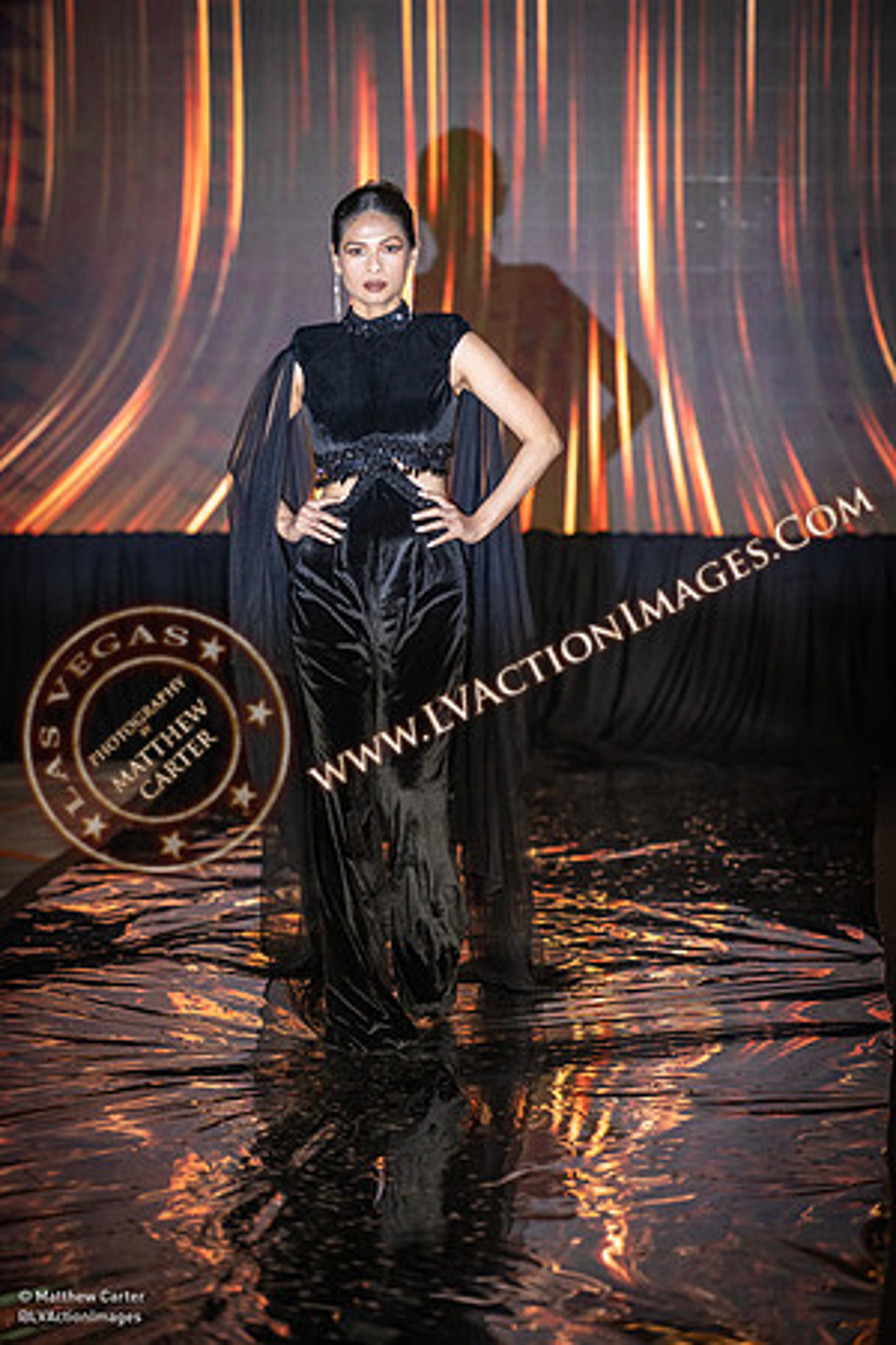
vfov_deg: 13.2
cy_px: 672
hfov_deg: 8.9
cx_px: 448
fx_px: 5786
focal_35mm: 155
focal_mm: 155
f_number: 2.8
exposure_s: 1/200
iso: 1600
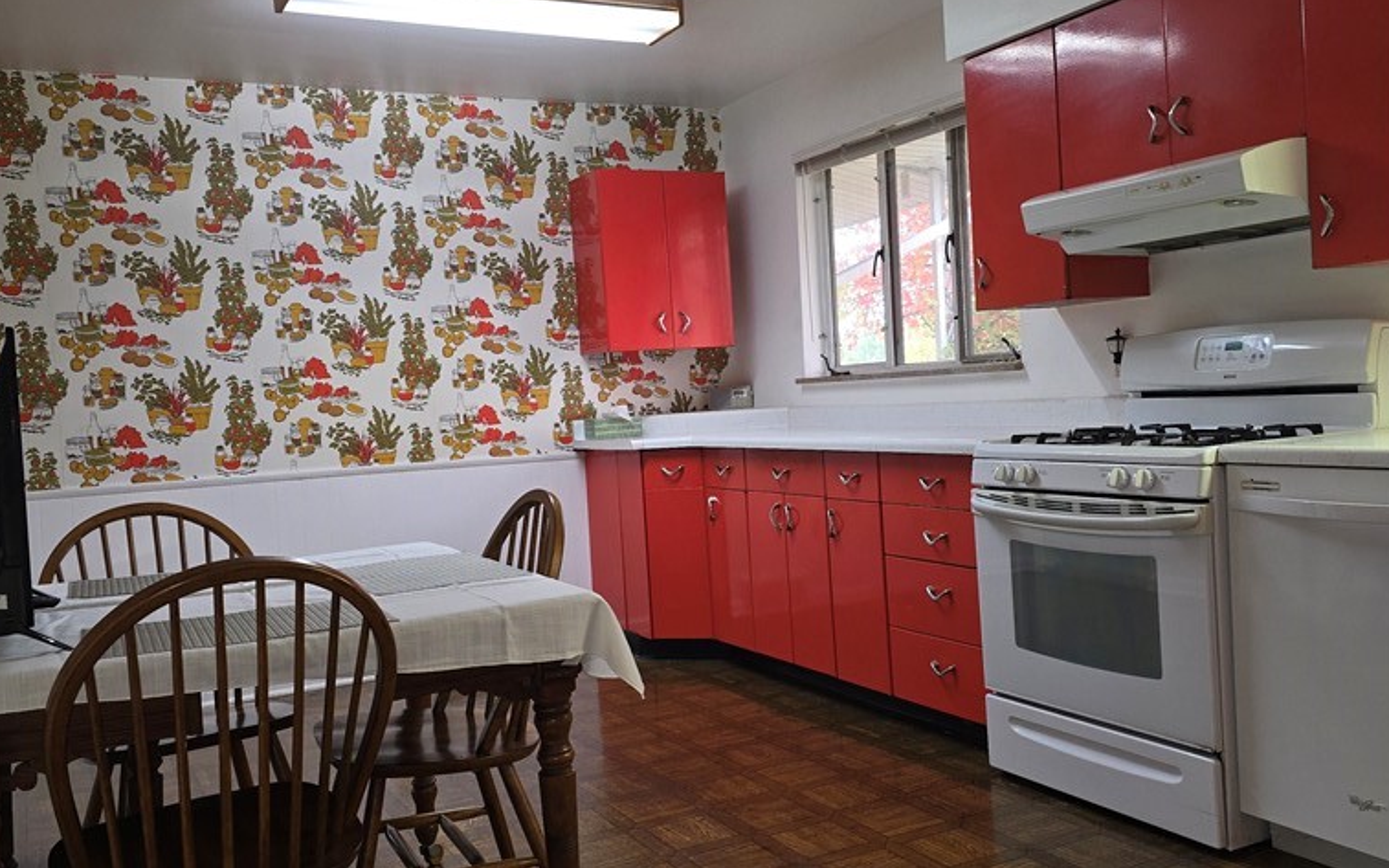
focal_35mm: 33
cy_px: 429
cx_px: 695
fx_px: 1249
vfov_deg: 38.3
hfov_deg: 58.1
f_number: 1.7
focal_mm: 6.3
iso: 125
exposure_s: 1/60
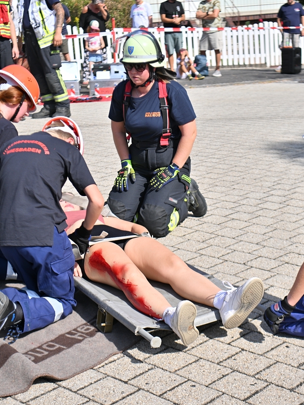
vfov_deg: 27.8
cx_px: 183
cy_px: 201
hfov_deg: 21.0
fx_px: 820
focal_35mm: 70
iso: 64
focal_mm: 48
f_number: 4
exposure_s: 1/1600
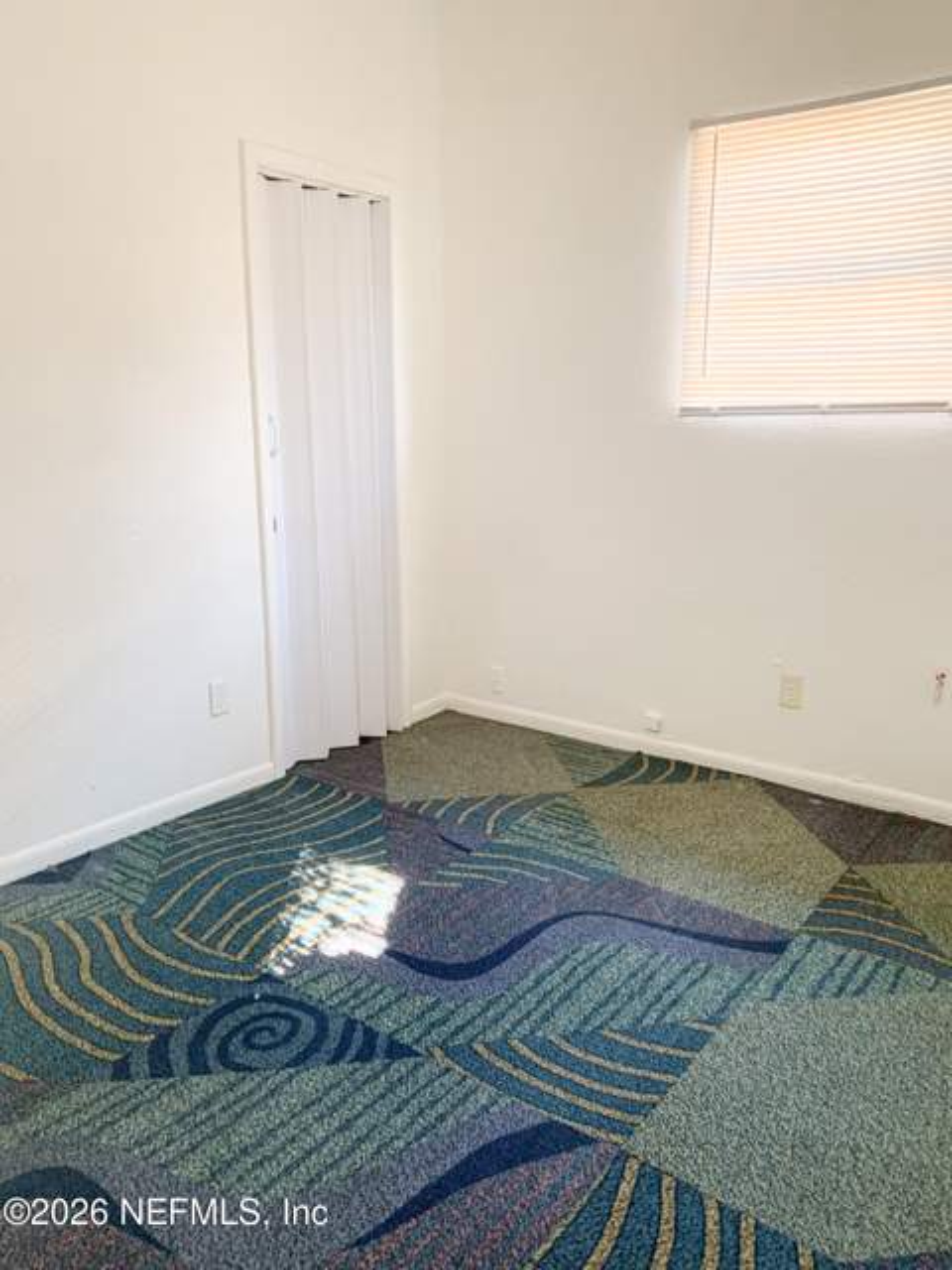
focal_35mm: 26
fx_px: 953
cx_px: 476
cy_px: 635
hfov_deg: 53.1
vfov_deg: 67.3
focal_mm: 4.25
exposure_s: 1/40
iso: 400
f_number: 1.8
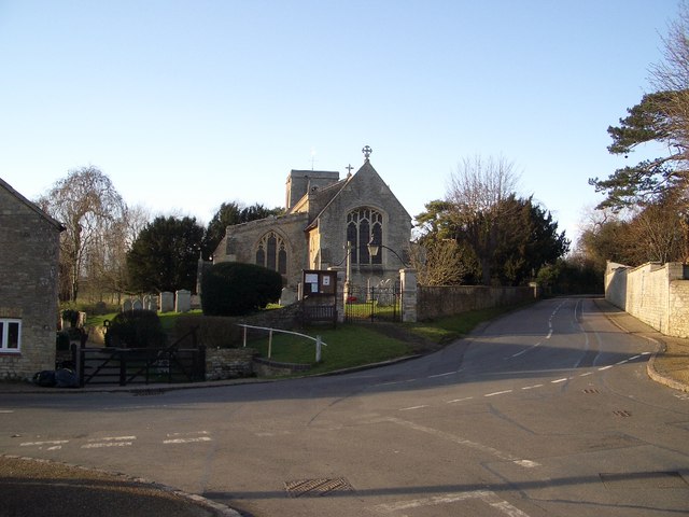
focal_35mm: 35
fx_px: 697
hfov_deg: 52.6
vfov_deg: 40.7
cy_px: 258
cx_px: 344
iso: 50
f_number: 4.3
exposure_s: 1/160
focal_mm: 5.8
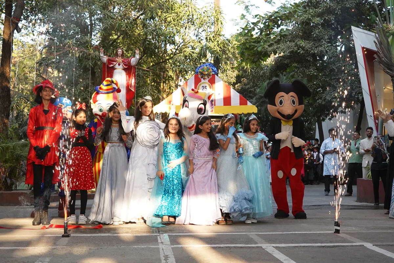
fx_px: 569
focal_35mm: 52
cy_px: 132
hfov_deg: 38.2
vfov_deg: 26.0
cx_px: 197
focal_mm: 35
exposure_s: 1/250
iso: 640
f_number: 5.6
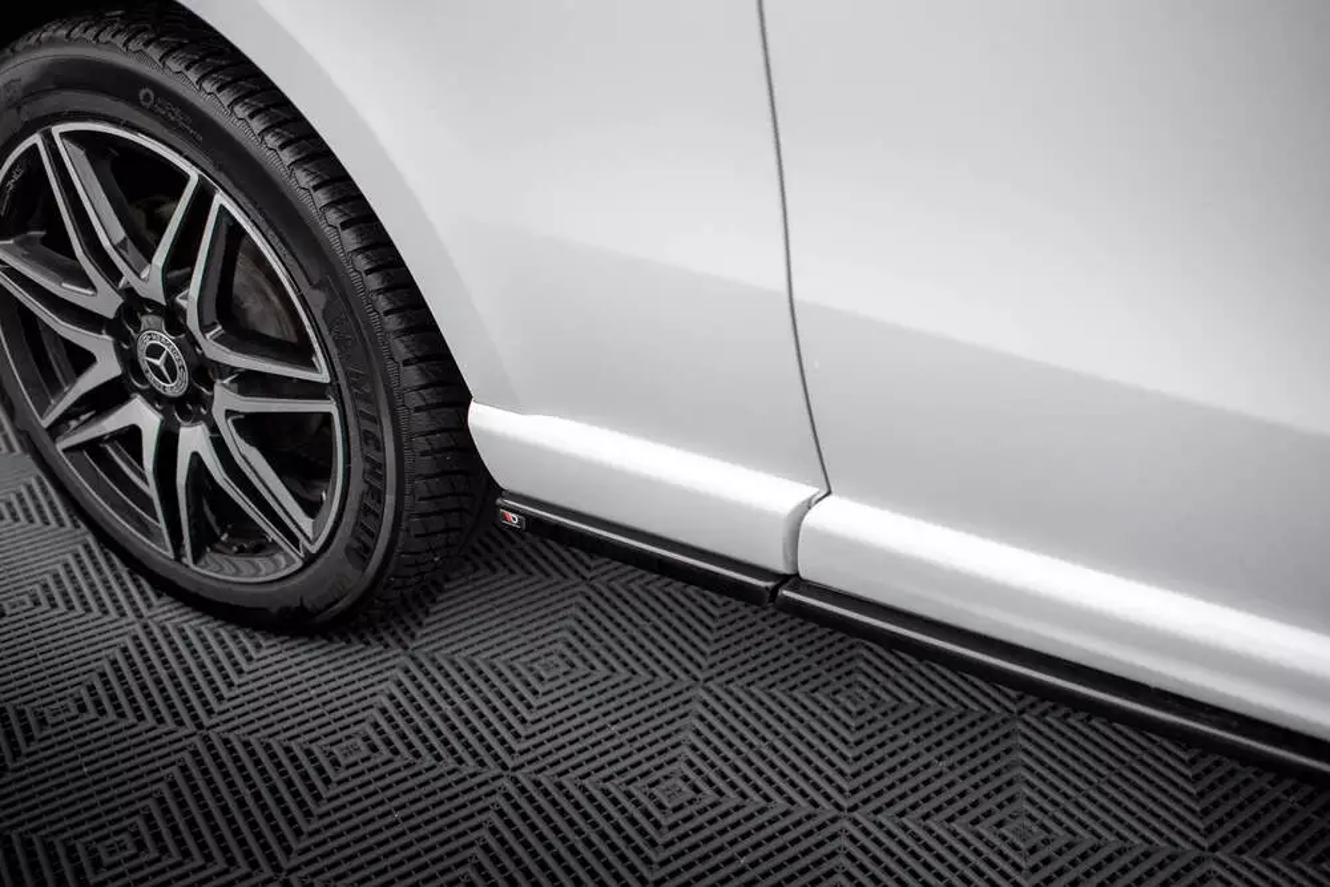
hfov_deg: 54.4
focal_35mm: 35
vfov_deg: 37.9
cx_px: 665
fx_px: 1293
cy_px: 444
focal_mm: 35
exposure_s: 1/125
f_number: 2.5
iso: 500
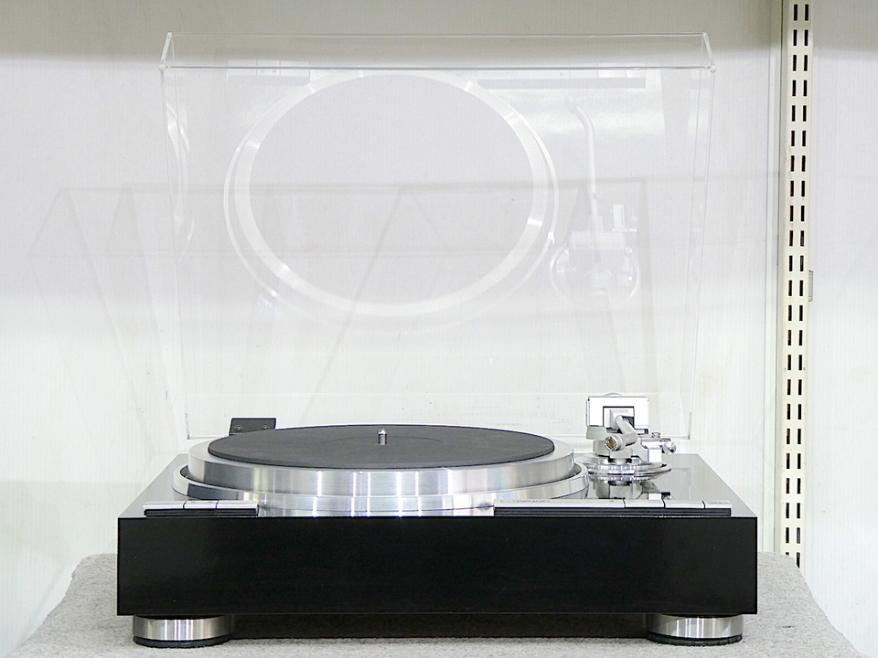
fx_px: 2131
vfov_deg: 17.6
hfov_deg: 23.3
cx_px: 439
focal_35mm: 84
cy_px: 329
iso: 200
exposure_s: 1/10
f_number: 4.8
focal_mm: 15
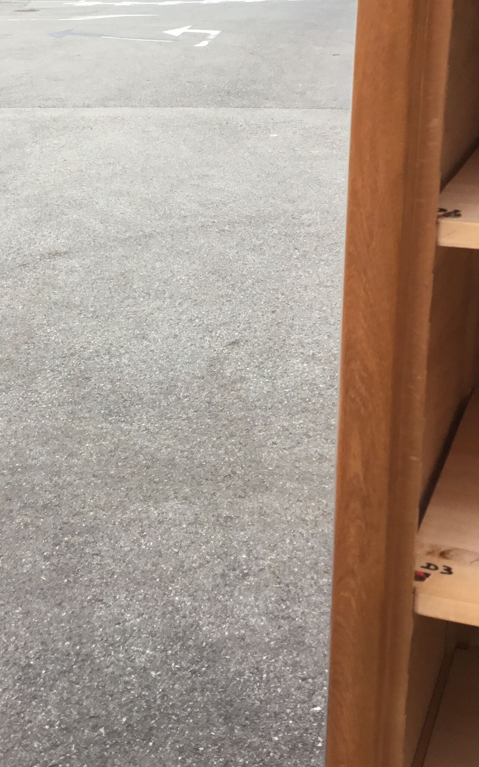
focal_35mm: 52
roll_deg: +0.2
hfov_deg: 24.6
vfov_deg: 38.3
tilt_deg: -15.0
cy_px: 244
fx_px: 1086
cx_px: 131
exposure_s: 1/100
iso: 32
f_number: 2.4
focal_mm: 3.3
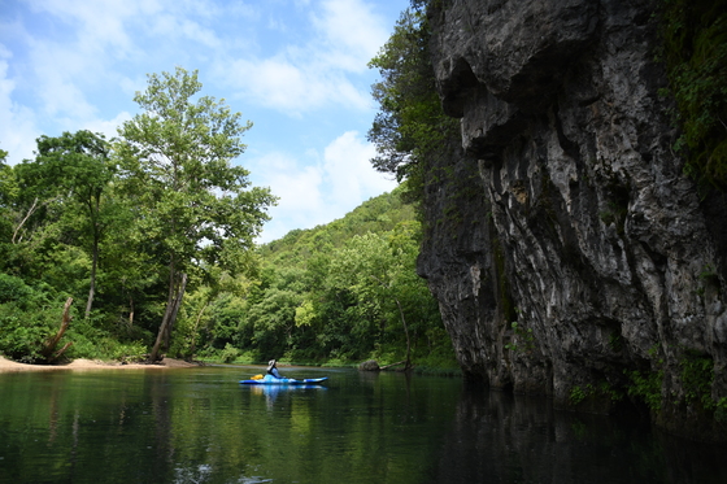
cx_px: 364
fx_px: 484
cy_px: 242
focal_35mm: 24
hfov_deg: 73.8
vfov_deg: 53.1
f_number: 3.5
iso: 250
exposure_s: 1/1600
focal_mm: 16
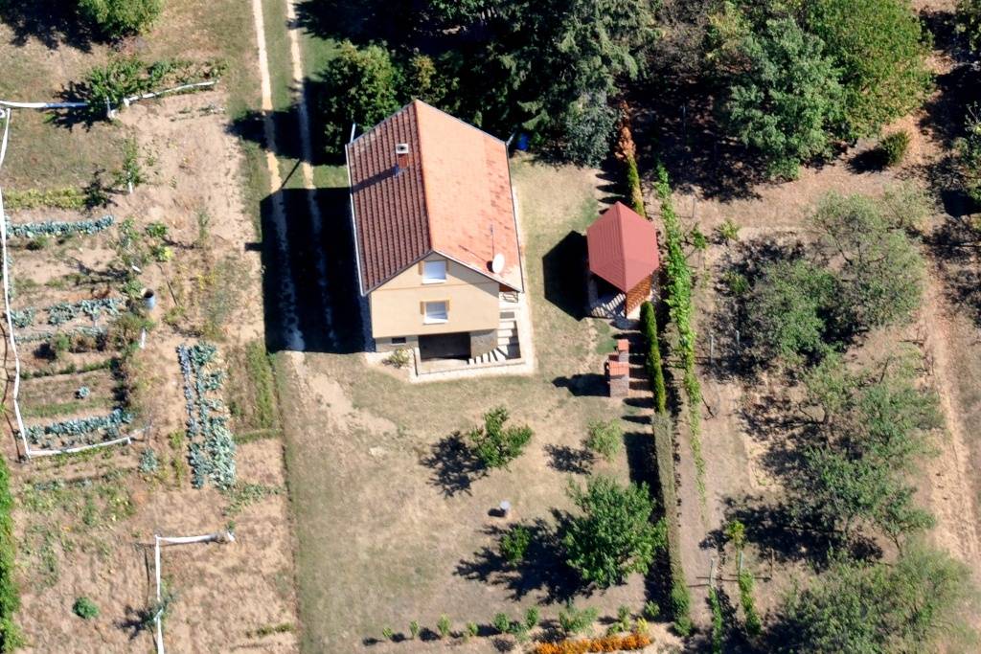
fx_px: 4292
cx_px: 490
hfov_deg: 13.0
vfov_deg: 8.7
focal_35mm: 158
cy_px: 327
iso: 200
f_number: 13
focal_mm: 105
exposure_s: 1/160
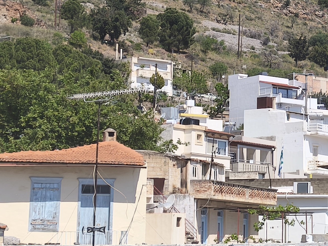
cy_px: 3
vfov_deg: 12.6
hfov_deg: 16.5
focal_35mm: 116
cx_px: 353
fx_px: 1099
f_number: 1.7
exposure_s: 1/3413
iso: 80
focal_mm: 5.35
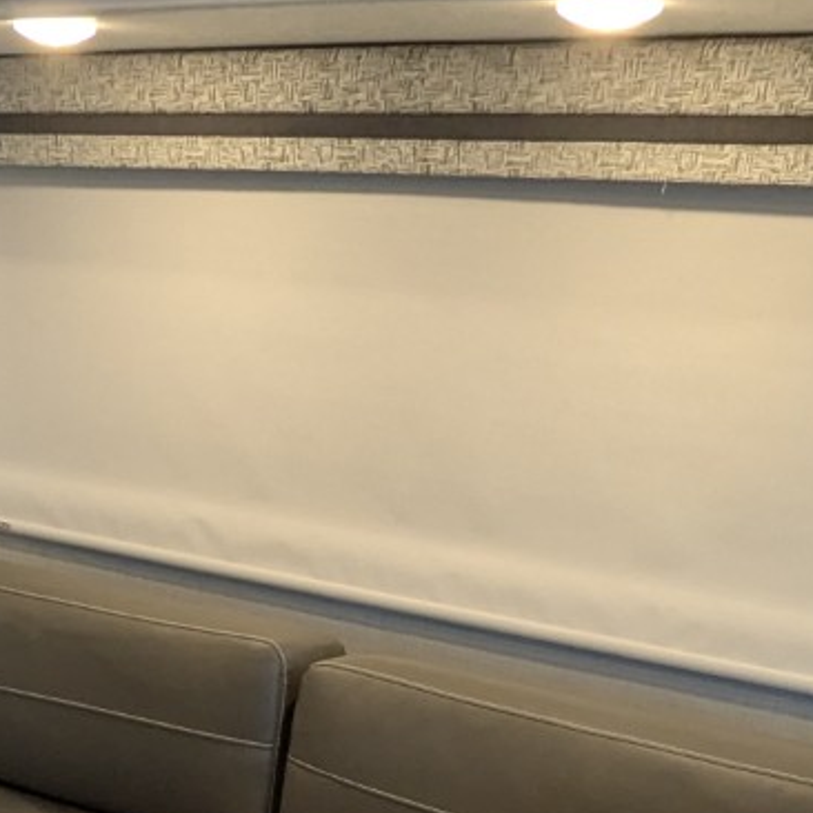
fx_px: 1435
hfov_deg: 31.2
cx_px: 223
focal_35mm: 54
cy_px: 840
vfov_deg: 29.3
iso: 261
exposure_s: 1/125
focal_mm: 2.35
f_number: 2.2
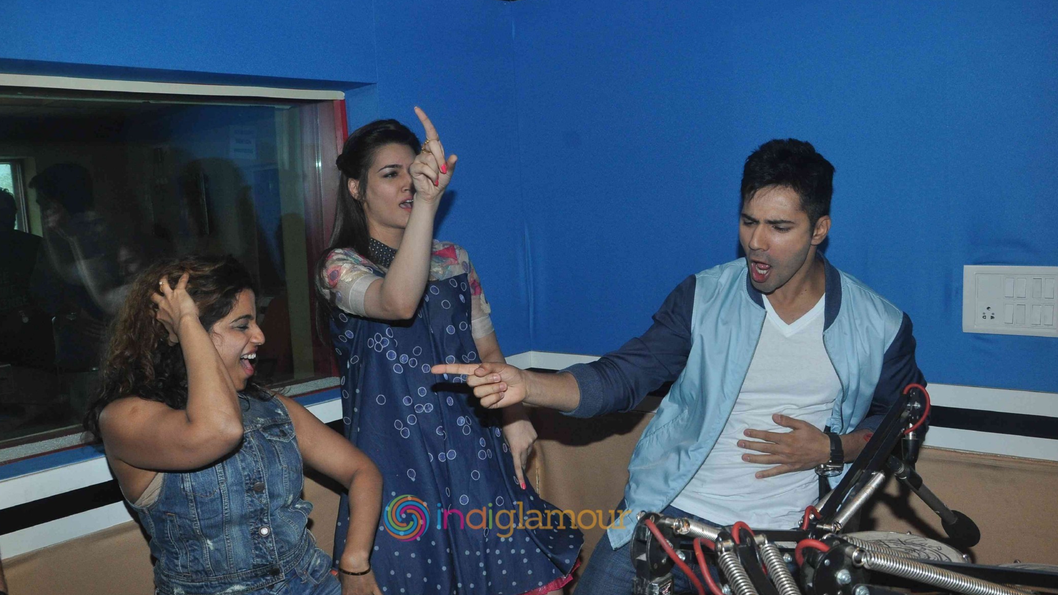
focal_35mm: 36
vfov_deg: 33.2
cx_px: 507
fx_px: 998
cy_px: 316
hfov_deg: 55.9
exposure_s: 1/200
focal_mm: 21
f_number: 10
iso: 800
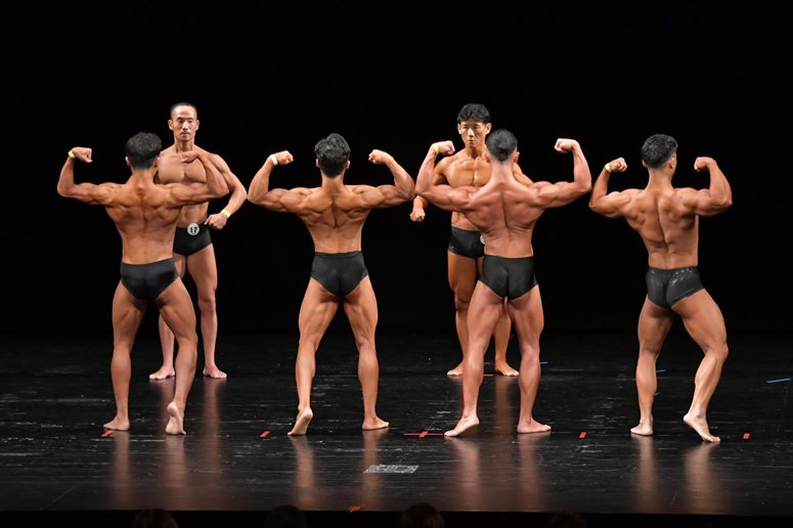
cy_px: 264
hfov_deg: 11.0
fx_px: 4117
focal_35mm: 187
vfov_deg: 7.3
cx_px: 396
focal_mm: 125
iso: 3200
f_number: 5.6
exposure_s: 1/400
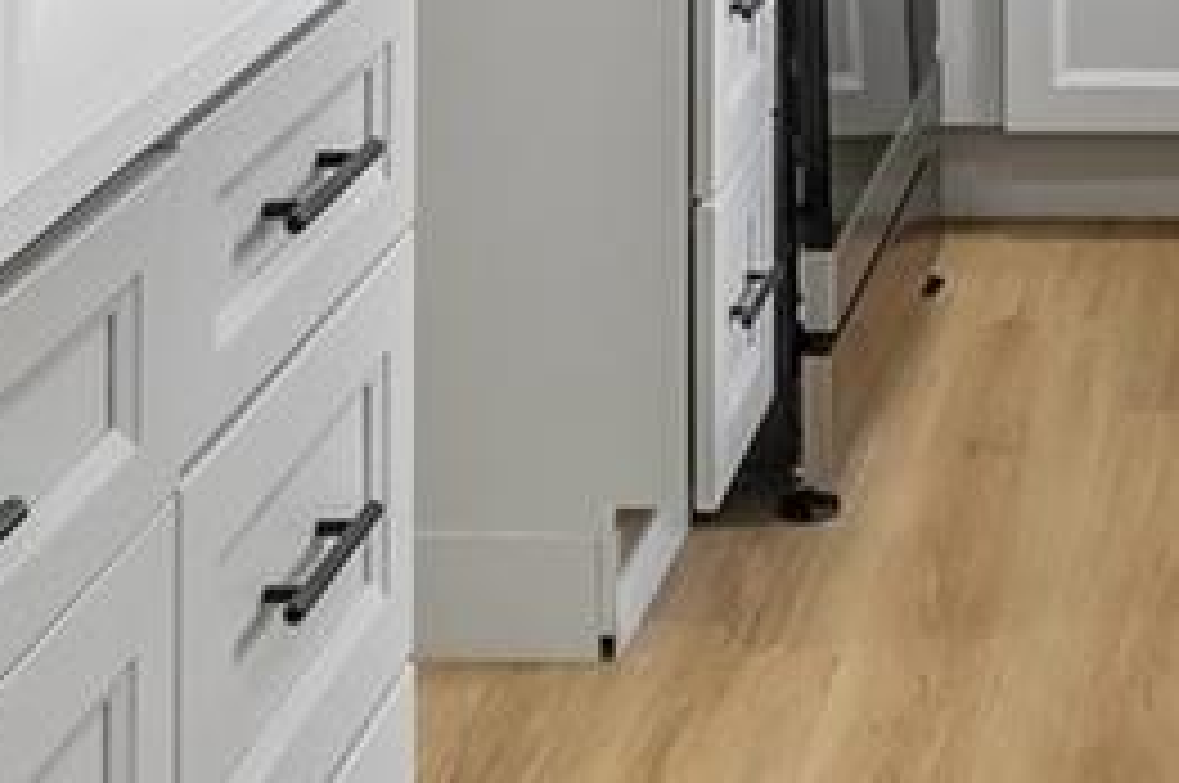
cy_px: -886
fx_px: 3598
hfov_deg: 18.0
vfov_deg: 11.1
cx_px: 1264
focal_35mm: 110
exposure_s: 1/30
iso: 500
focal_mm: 12
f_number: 8
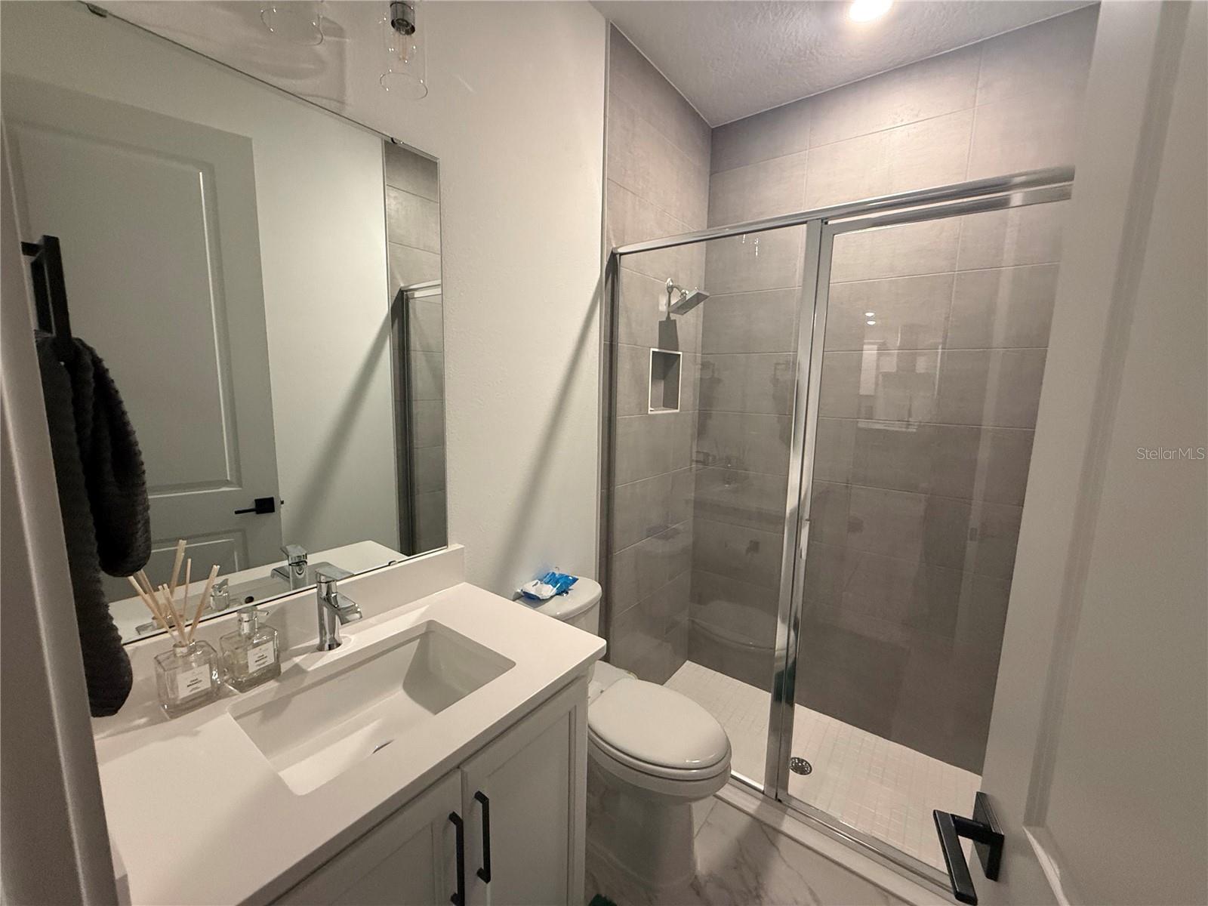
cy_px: 453
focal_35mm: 14
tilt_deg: -8.3
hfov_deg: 102.1
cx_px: 604
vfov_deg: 85.7
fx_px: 489
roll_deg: -1.0
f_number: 2.2
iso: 500
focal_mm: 2.22
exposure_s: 1/60
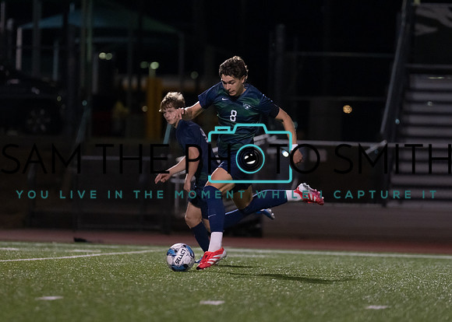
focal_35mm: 349
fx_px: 4484
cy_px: 158
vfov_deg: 4.1
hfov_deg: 5.8
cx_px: 243
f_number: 2.8
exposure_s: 1/1250
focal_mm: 200
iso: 2500
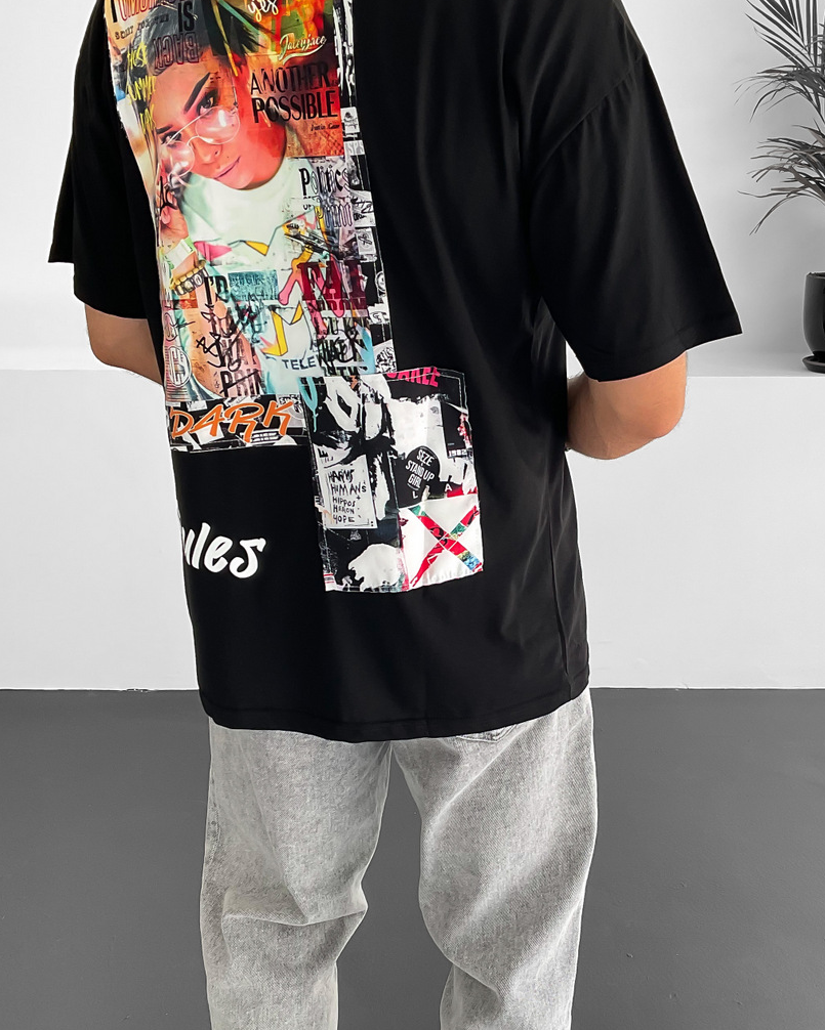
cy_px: 632
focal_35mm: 45
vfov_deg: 40.9
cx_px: 520
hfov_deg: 33.3
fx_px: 1373
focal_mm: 3
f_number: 1.8
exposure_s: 1/125
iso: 16
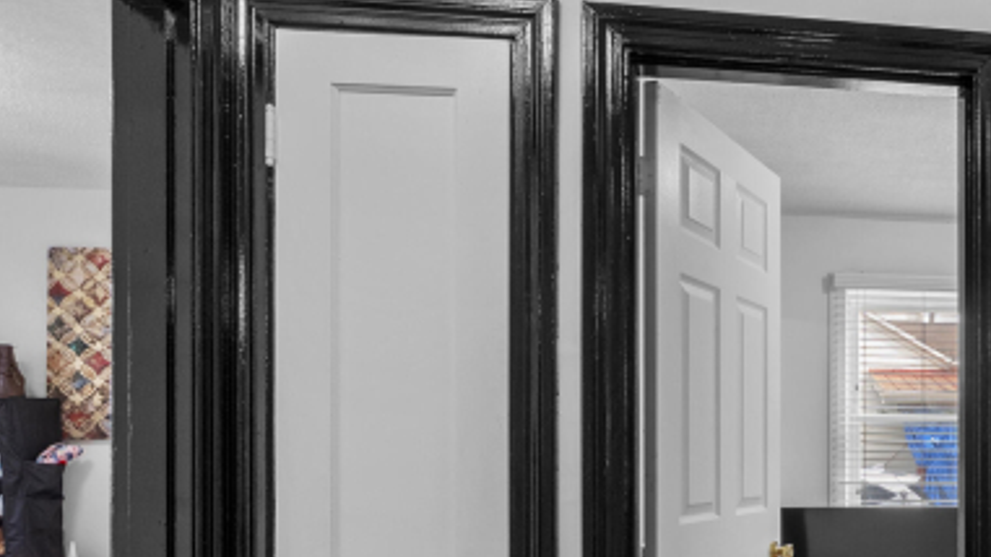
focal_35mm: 33
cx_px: 880
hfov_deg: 52.7
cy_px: 450
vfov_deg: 34.4
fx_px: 867
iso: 1000
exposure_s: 1/1.67
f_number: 13
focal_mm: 16
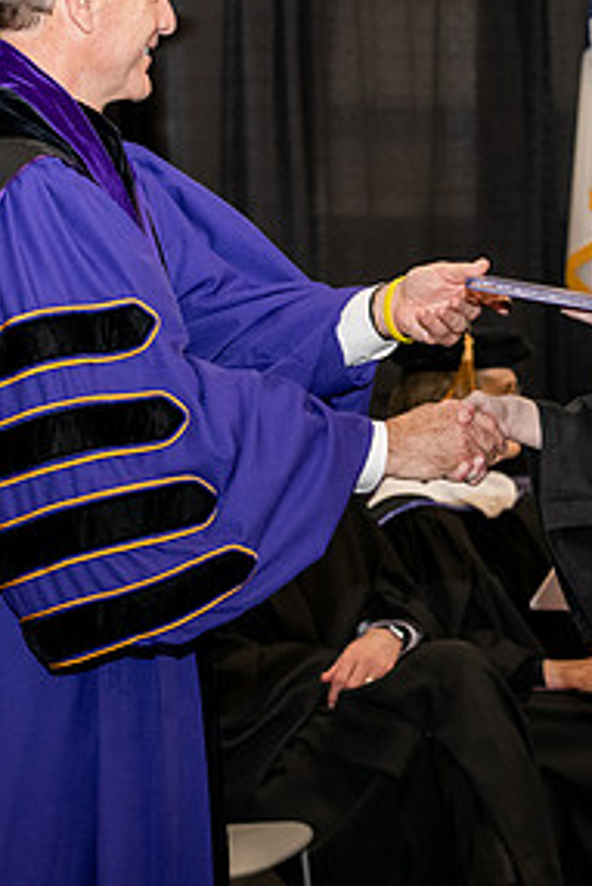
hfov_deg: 9.6
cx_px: 515
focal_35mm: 142
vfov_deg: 14.4
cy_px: 296
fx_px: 3498
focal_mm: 70
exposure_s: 1/200
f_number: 5
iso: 2000
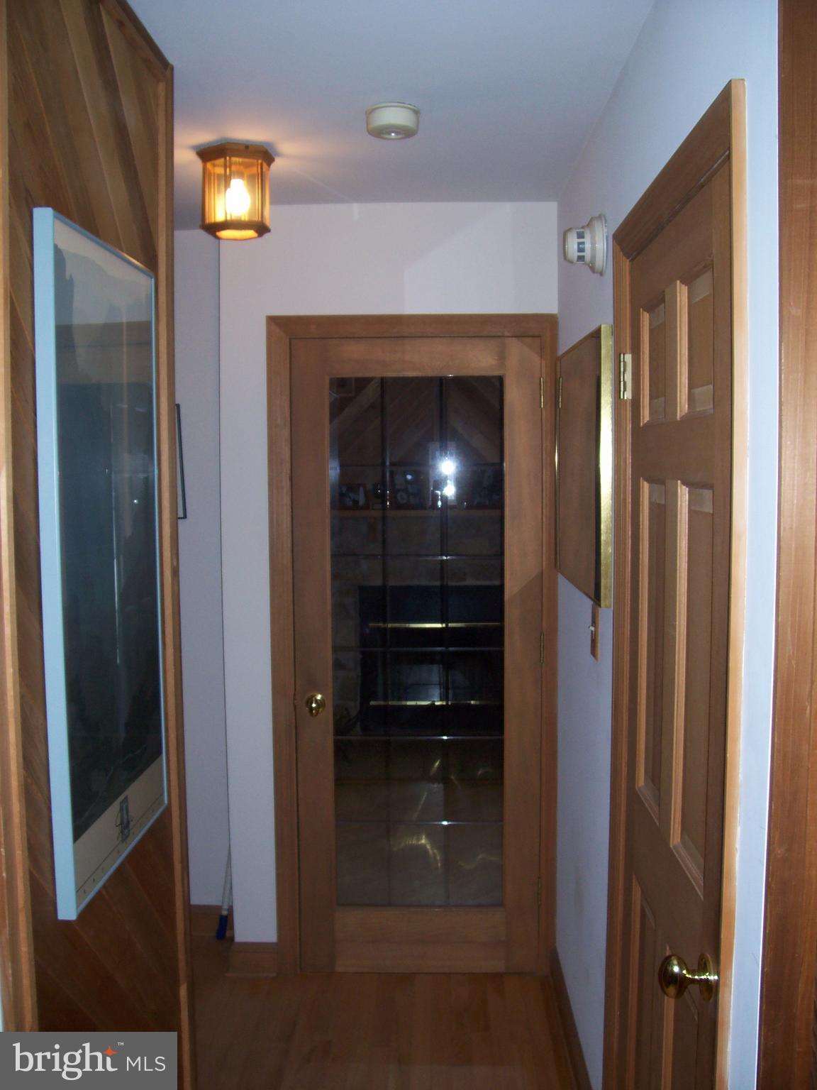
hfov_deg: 41.8
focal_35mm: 34
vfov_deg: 54.0
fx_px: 1070
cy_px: 545
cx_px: 408
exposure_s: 1/64
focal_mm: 5.6
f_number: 2.7
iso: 80
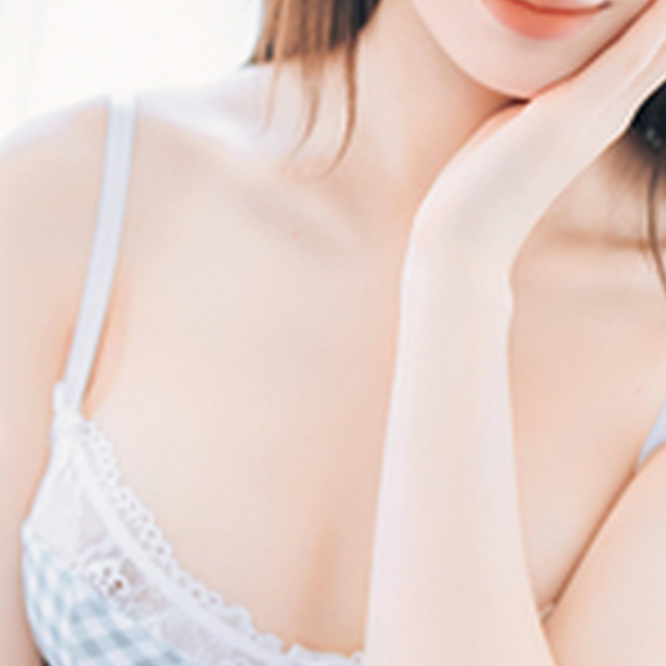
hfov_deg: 18.4
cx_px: 428
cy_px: 432
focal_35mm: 94
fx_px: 2047
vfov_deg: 18.4
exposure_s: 1/100
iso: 500
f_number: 2.8
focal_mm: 36.4
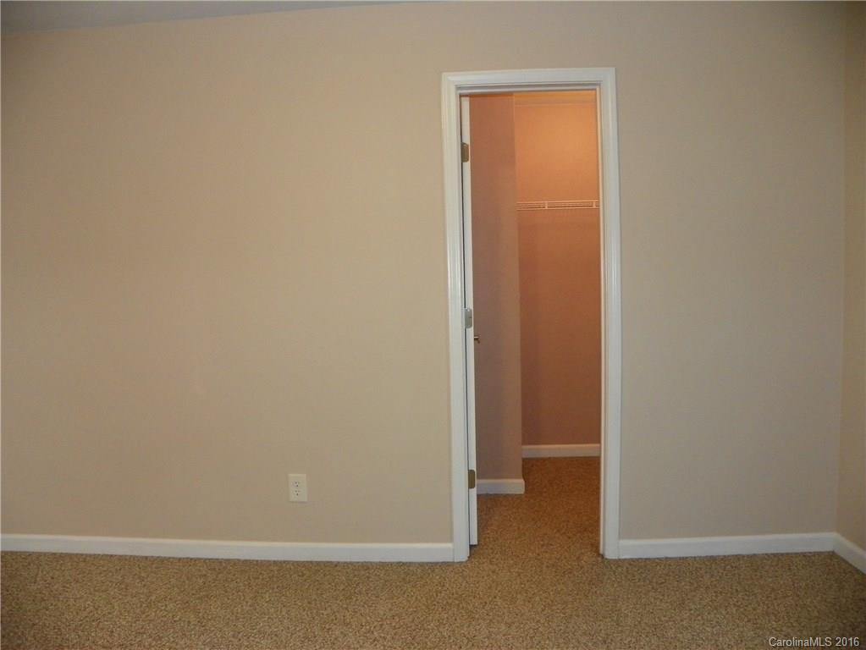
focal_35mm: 26
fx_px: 651
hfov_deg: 67.3
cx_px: 433
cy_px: 325
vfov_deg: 53.1
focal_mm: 4.6
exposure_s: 1/30
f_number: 2.8
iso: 200
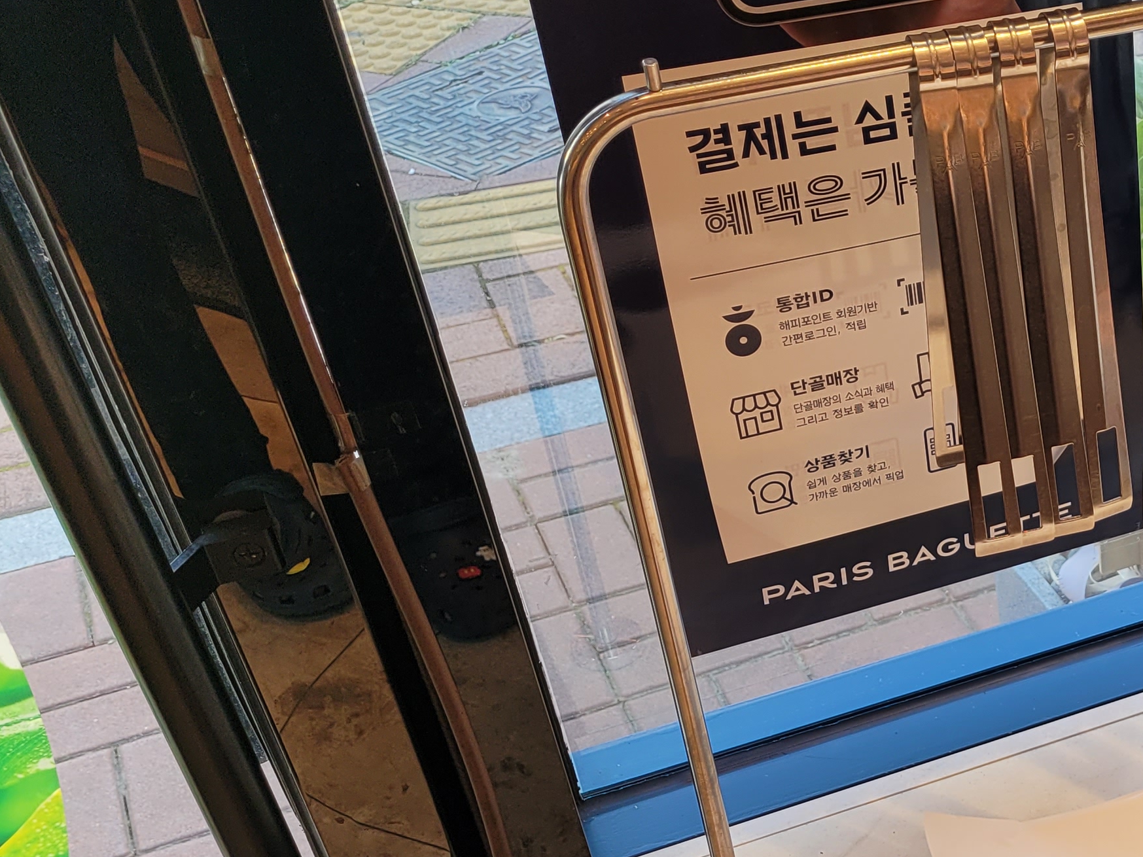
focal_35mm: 60
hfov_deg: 28.6
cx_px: 1318
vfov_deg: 24.0
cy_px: 710
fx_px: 1981
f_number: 1.8
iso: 40
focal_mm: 5.4
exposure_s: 1/225
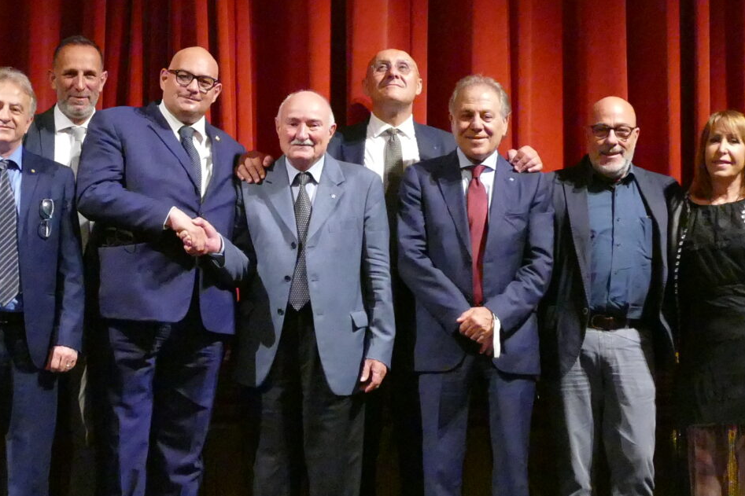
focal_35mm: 119
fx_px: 2462
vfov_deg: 11.5
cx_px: 140
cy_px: 248
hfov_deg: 17.1
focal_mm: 16
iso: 3200
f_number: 3.9
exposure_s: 1/125
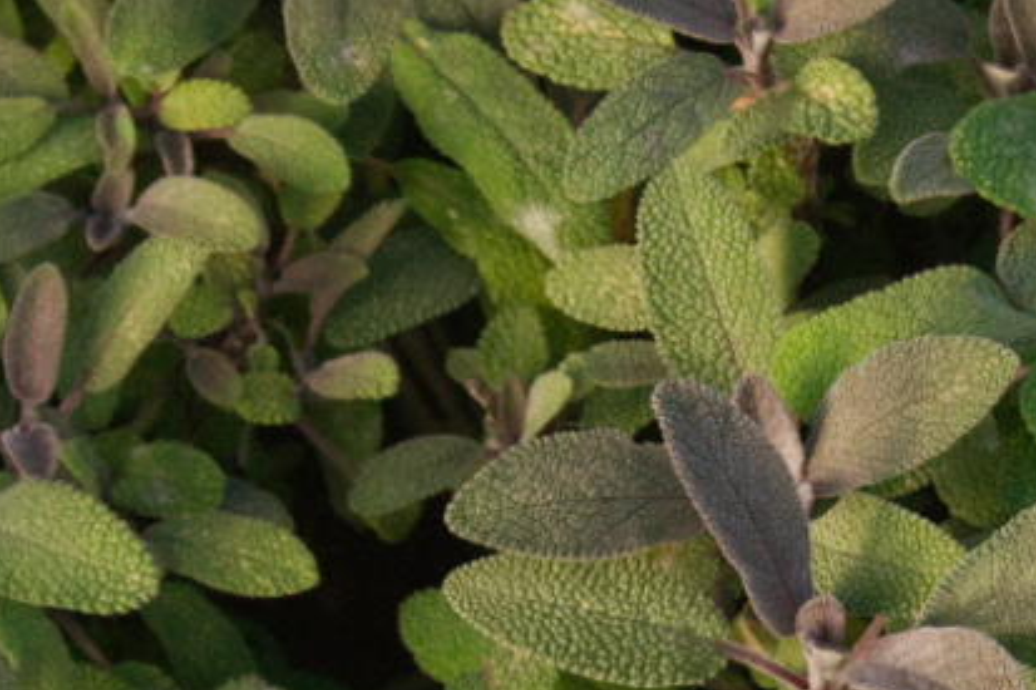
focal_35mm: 218
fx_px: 6271
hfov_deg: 9.4
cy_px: 339
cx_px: 695
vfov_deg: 6.3
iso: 3200
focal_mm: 50
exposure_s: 1/500
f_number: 10
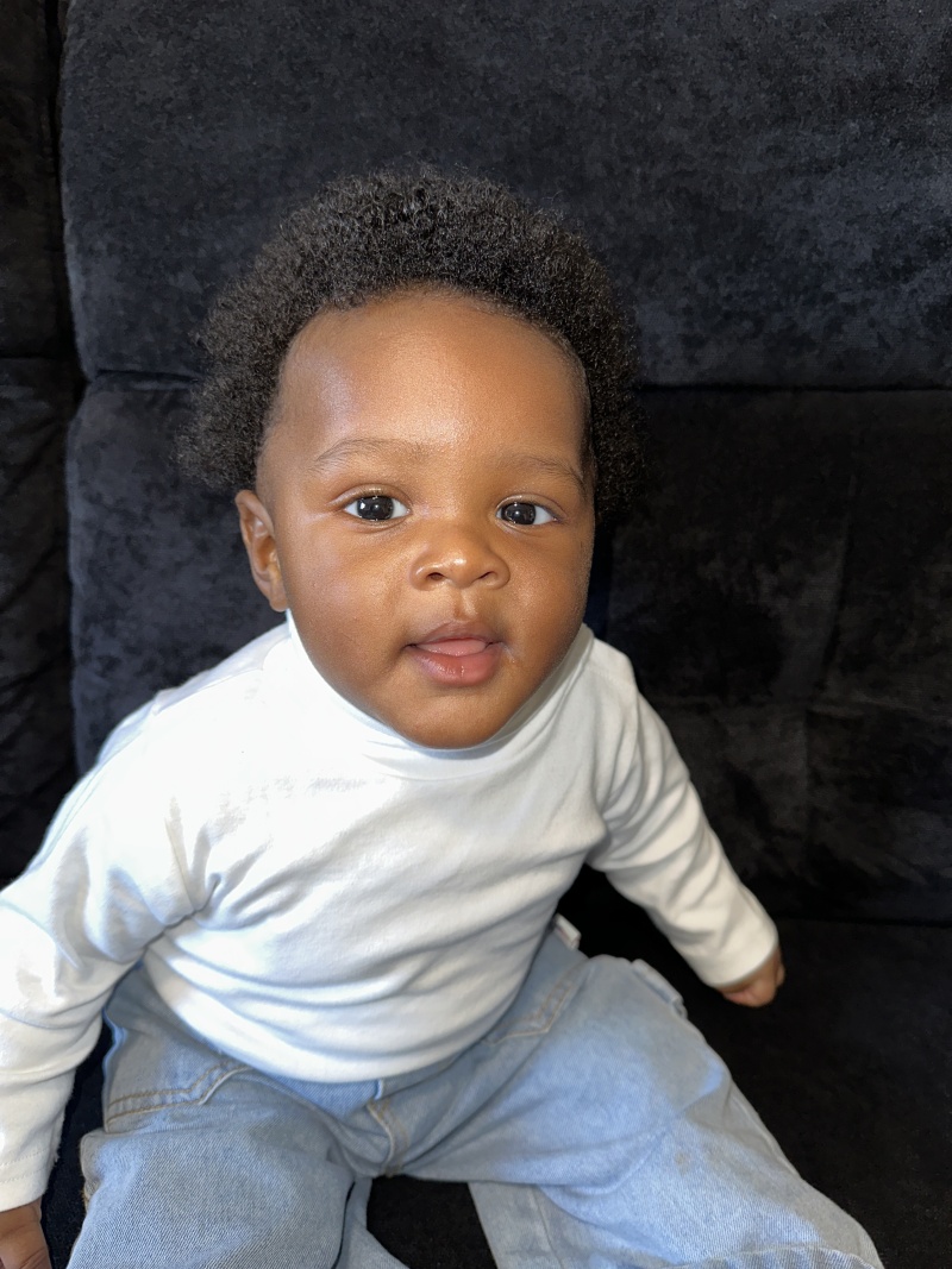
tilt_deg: -22.7
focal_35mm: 24
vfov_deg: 71.6
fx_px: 880
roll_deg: -0.8
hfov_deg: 56.8
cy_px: 634
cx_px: 476
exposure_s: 1/27
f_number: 1.78
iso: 64
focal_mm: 6.86
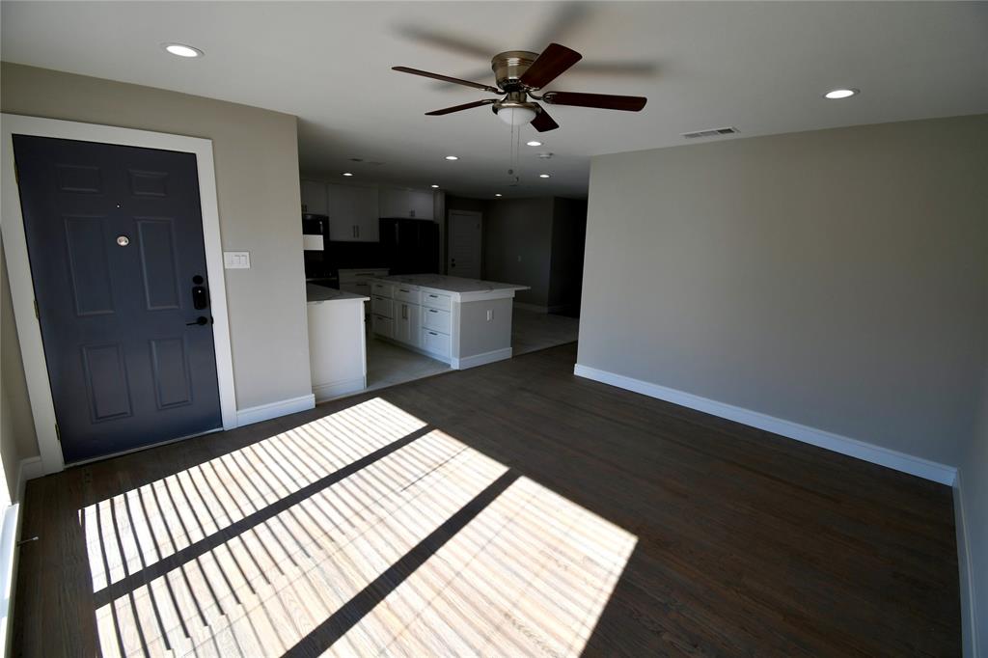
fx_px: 412
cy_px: 329
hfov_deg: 100.4
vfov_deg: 77.3
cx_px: 494
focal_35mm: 15
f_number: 7.1
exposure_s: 1/200
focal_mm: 10
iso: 200
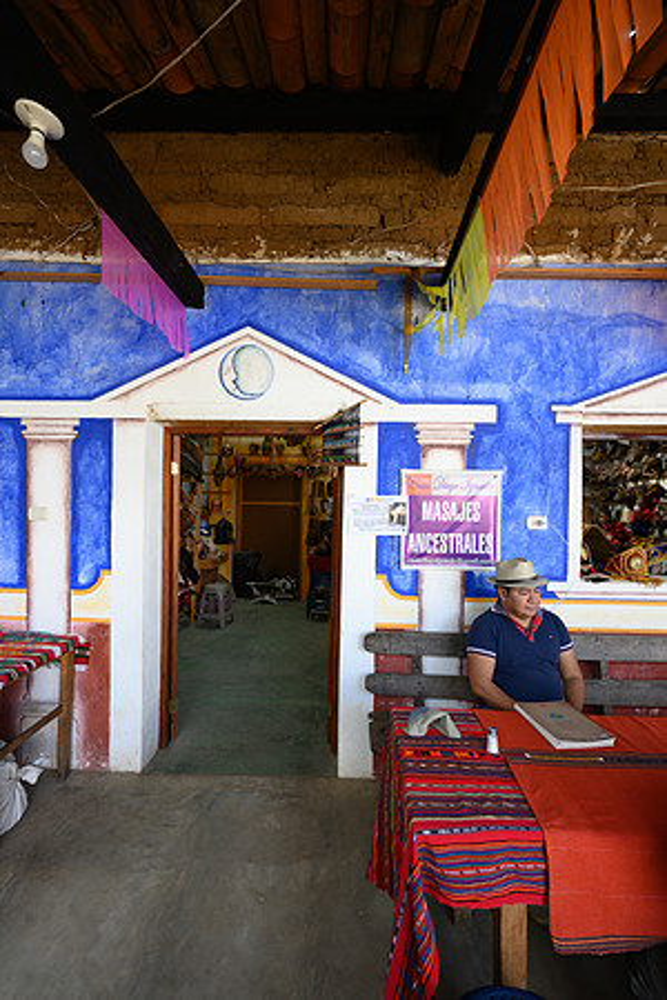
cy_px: 500
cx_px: 334
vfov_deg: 98.5
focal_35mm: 16
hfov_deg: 75.5
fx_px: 431
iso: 320
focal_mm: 15.5
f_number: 4.5
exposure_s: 1/80
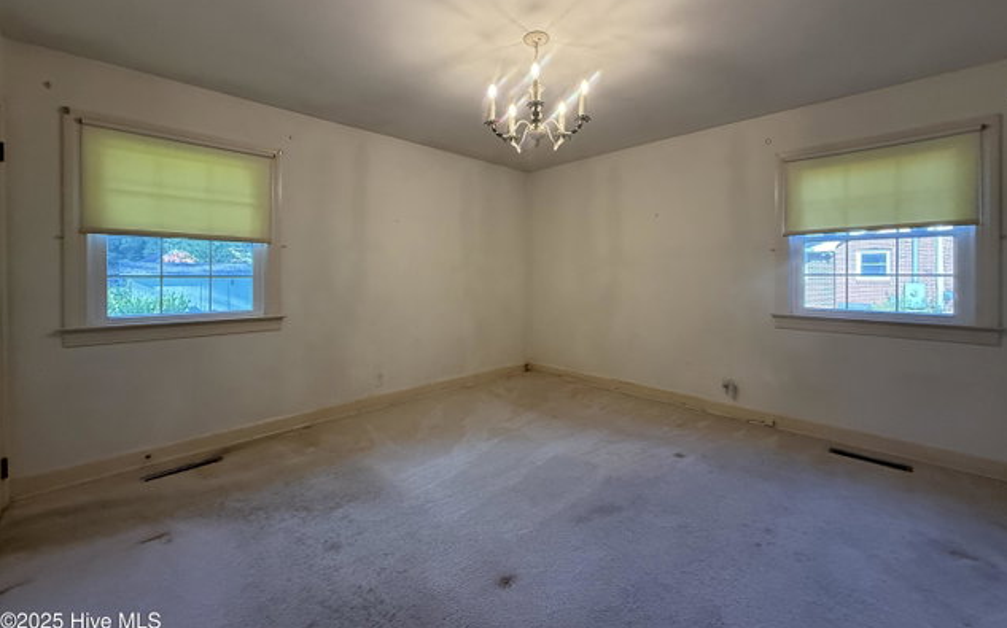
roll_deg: -0.2
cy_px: 275
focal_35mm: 15
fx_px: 411
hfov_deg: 101.5
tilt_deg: +0.3
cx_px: 507
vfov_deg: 74.4
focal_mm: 2.22
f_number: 2.2
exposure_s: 1/120
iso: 400
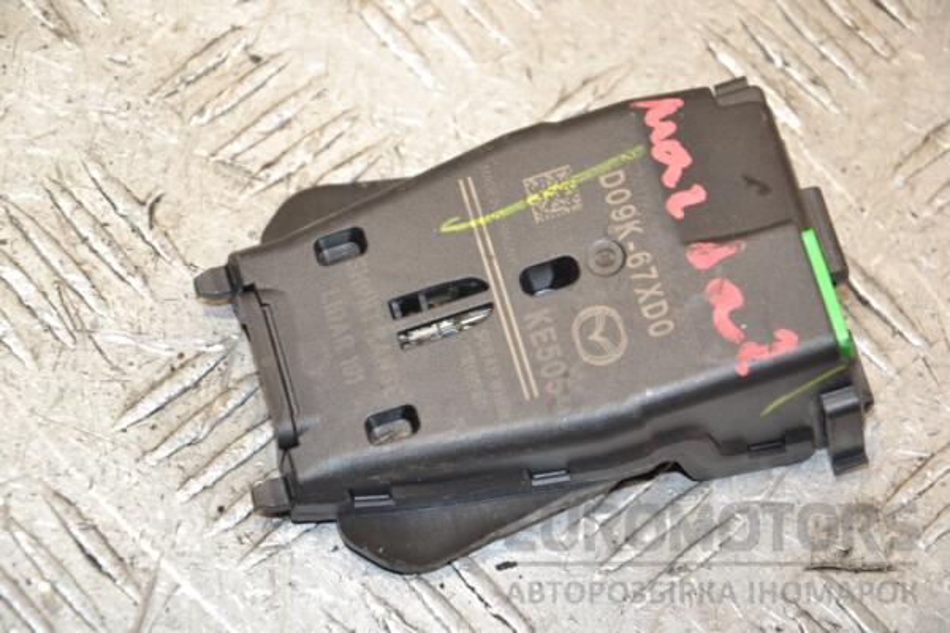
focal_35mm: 138
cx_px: 475
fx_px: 3641
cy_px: 316
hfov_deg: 14.9
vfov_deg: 9.9
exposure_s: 1/160
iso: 800
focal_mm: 92
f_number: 5.6
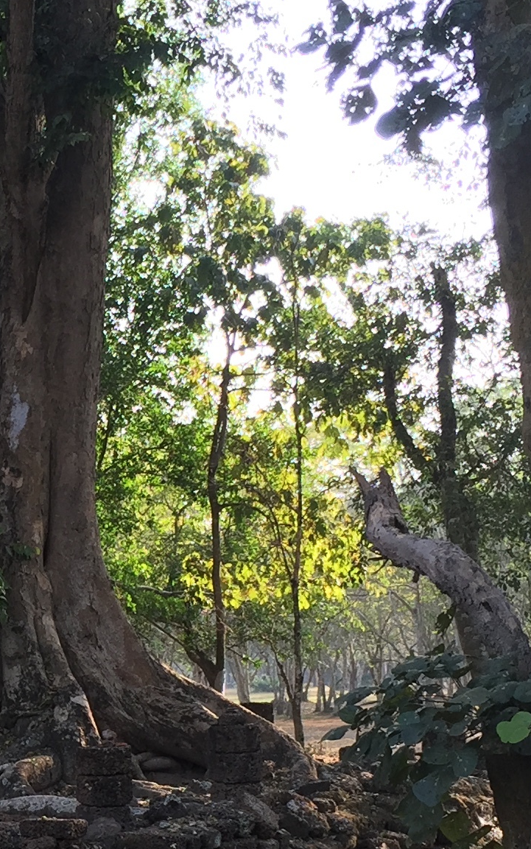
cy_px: 612
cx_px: -146
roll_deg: +0.1
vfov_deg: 23.6
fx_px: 2014
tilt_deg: +2.1
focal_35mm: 87
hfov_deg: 14.4
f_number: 2.2
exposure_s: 1/173
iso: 32
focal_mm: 4.15
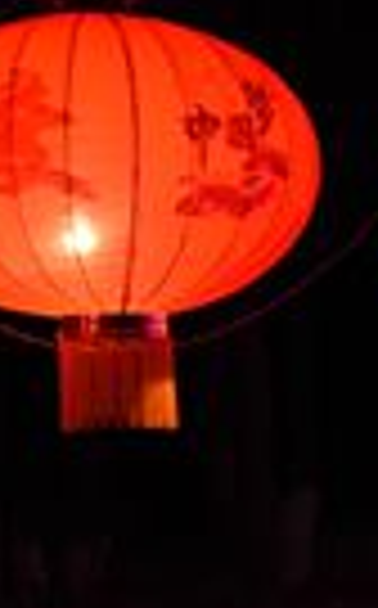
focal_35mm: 116
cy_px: 493
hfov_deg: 10.2
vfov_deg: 17.8
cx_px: 817
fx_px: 1918
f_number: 5.6
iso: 1600
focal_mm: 34
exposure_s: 1/80
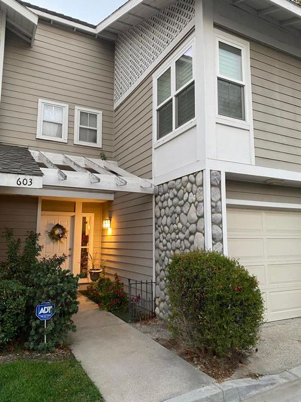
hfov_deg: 53.0
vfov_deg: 67.3
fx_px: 302
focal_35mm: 26
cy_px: 201
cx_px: 150
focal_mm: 4.25
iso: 250
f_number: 1.8
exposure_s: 1/60
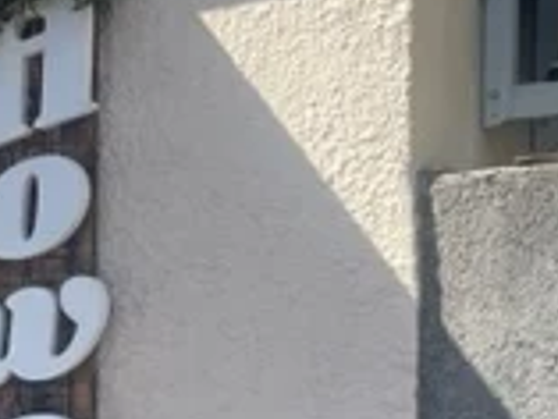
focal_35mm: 106
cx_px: -565
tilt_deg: -3.7
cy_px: 455
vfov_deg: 13.7
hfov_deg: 15.0
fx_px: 1710
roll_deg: +2.2
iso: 32
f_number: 1.6
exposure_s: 1/2174
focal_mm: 4.2
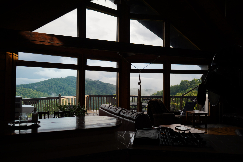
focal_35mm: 28
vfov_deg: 46.4
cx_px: 122
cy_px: 81
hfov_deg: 65.5
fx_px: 189
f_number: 3.5
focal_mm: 28
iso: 100
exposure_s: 1/500
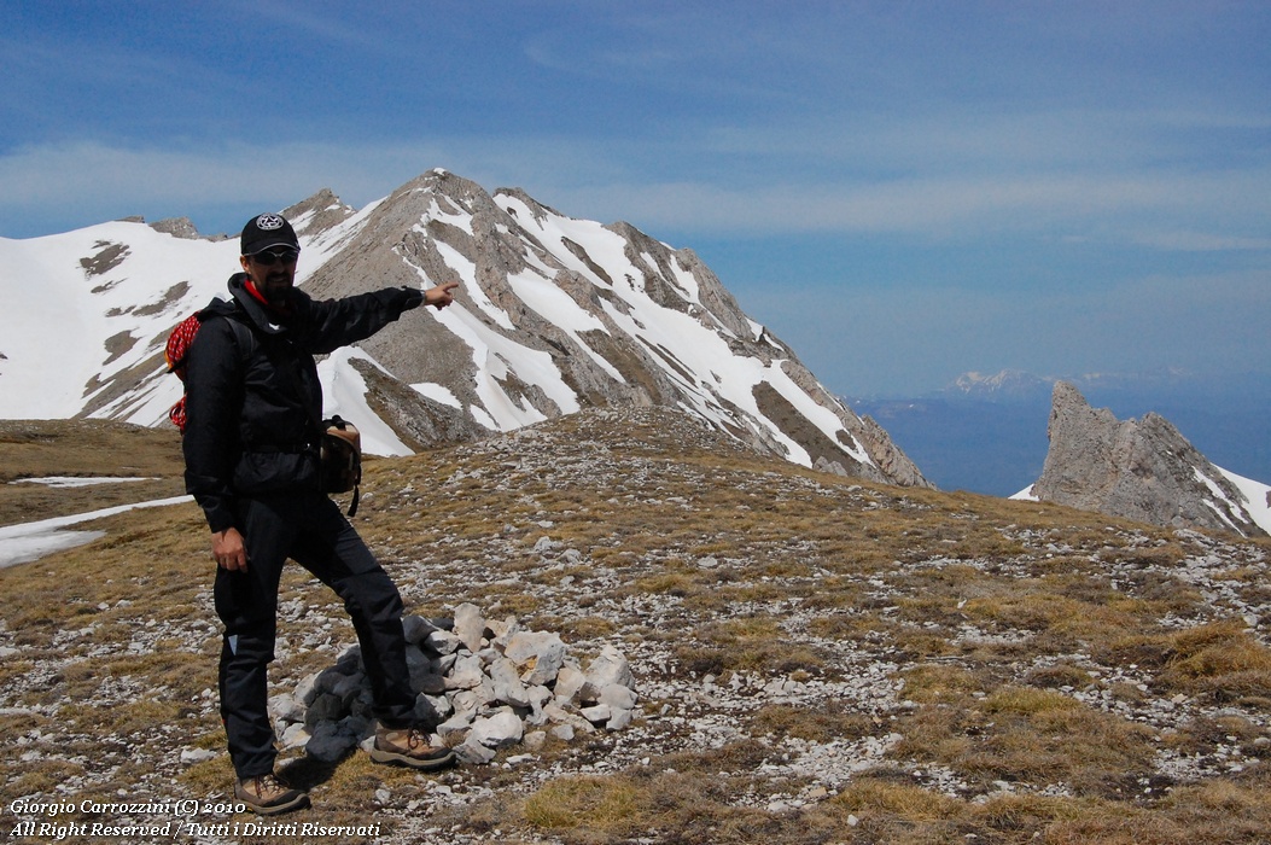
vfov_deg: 28.0
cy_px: 422
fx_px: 1693
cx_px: 636
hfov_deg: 41.1
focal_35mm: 48
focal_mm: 32
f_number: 16
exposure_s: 1/2500
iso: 1600
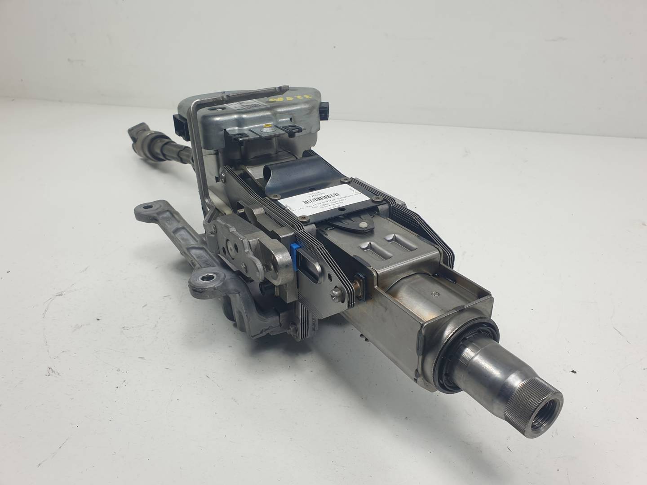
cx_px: 324
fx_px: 486
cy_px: 242
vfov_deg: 53.1
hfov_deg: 67.3
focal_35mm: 26
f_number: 2.4
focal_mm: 4.3
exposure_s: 1/236
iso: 50
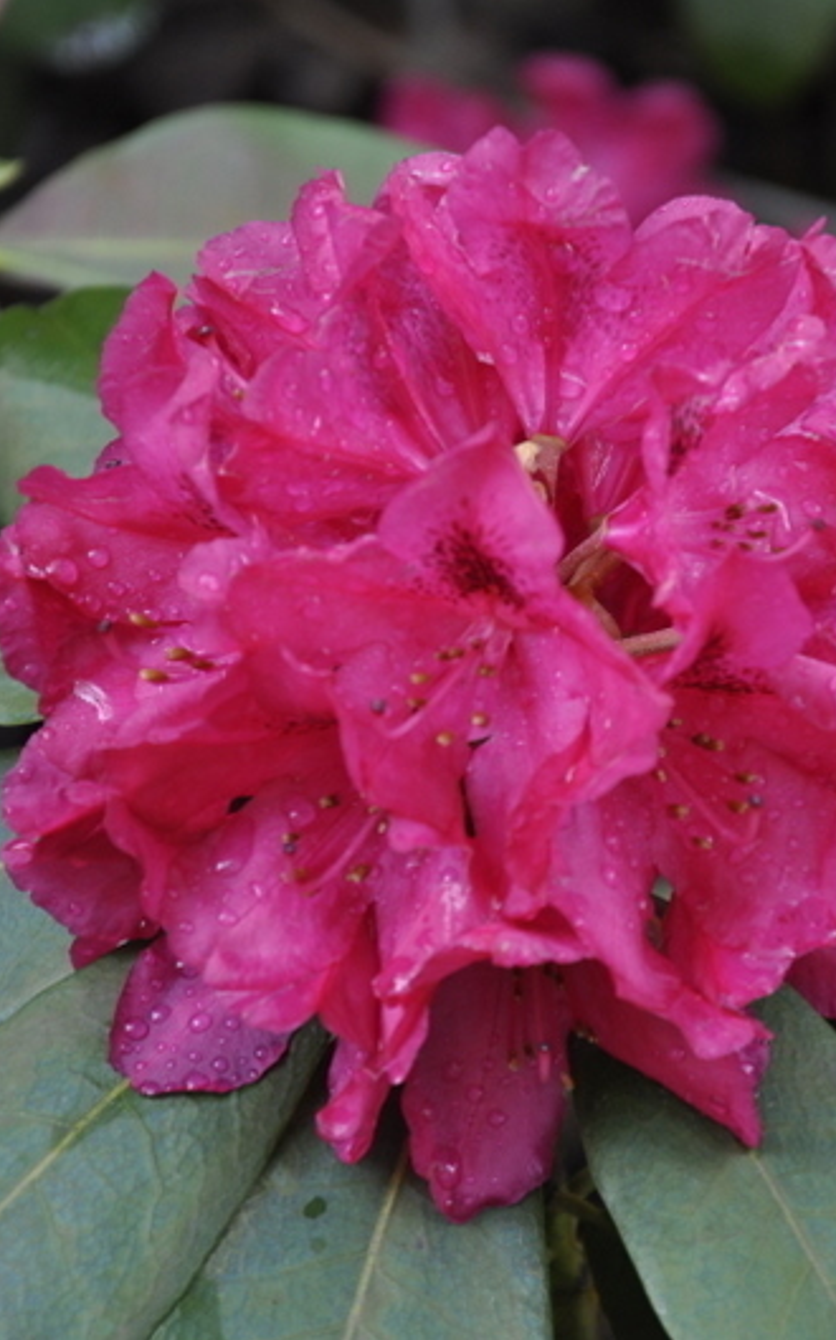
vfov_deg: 8.6
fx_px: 8862
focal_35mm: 243
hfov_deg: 5.4
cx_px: 583
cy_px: 671
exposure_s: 1/100
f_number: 5.6
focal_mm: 105
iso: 400
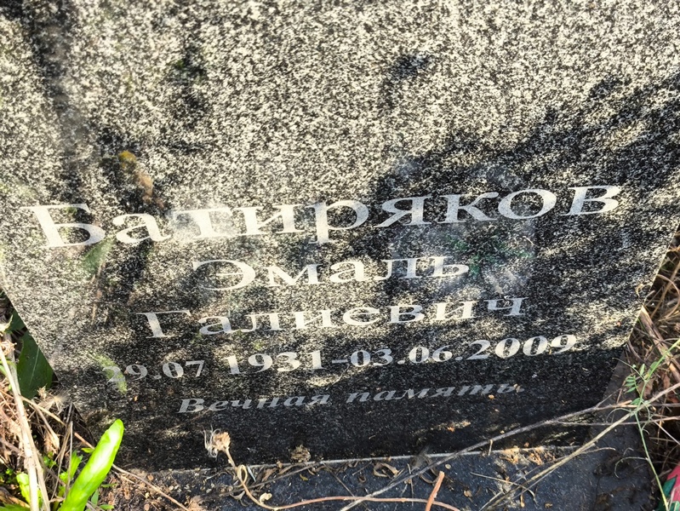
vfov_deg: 29.1
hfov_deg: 38.2
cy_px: 256
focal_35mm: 50
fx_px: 983
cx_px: 340
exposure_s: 1/105
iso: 50
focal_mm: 4.71
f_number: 1.7
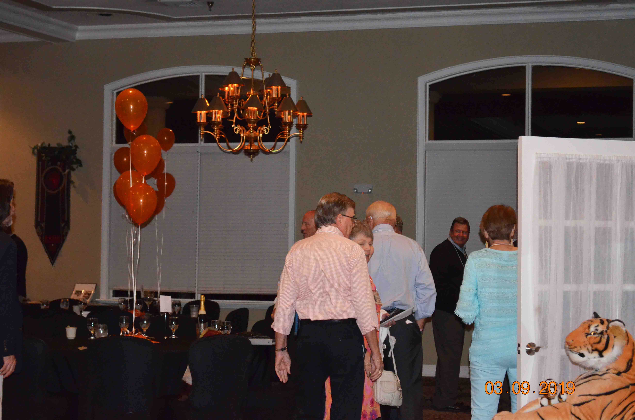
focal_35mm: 82
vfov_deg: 16.5
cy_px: 210
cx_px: 318
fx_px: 1452
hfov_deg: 24.7
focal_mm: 55
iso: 3200
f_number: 5.6
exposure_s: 1/60
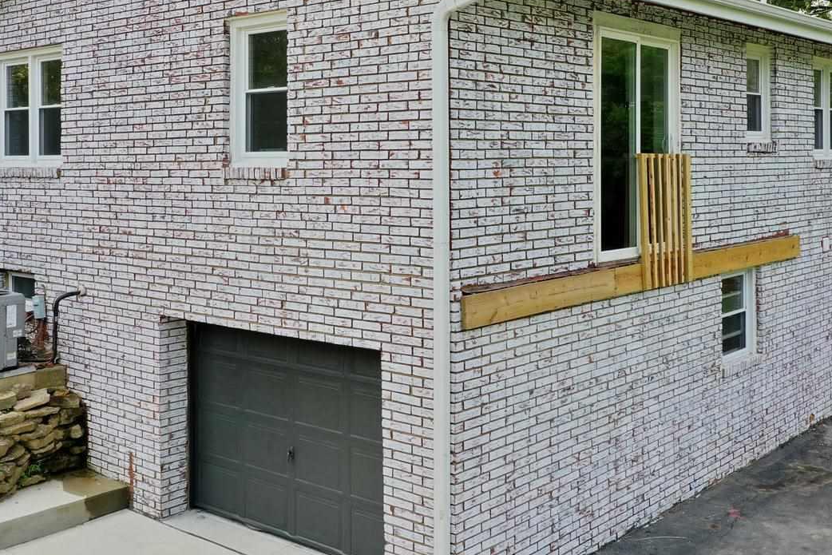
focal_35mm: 43
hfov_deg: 45.4
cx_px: 427
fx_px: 994
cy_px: 151
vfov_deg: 30.8
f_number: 4.5
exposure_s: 1/200
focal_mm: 10.26
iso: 100
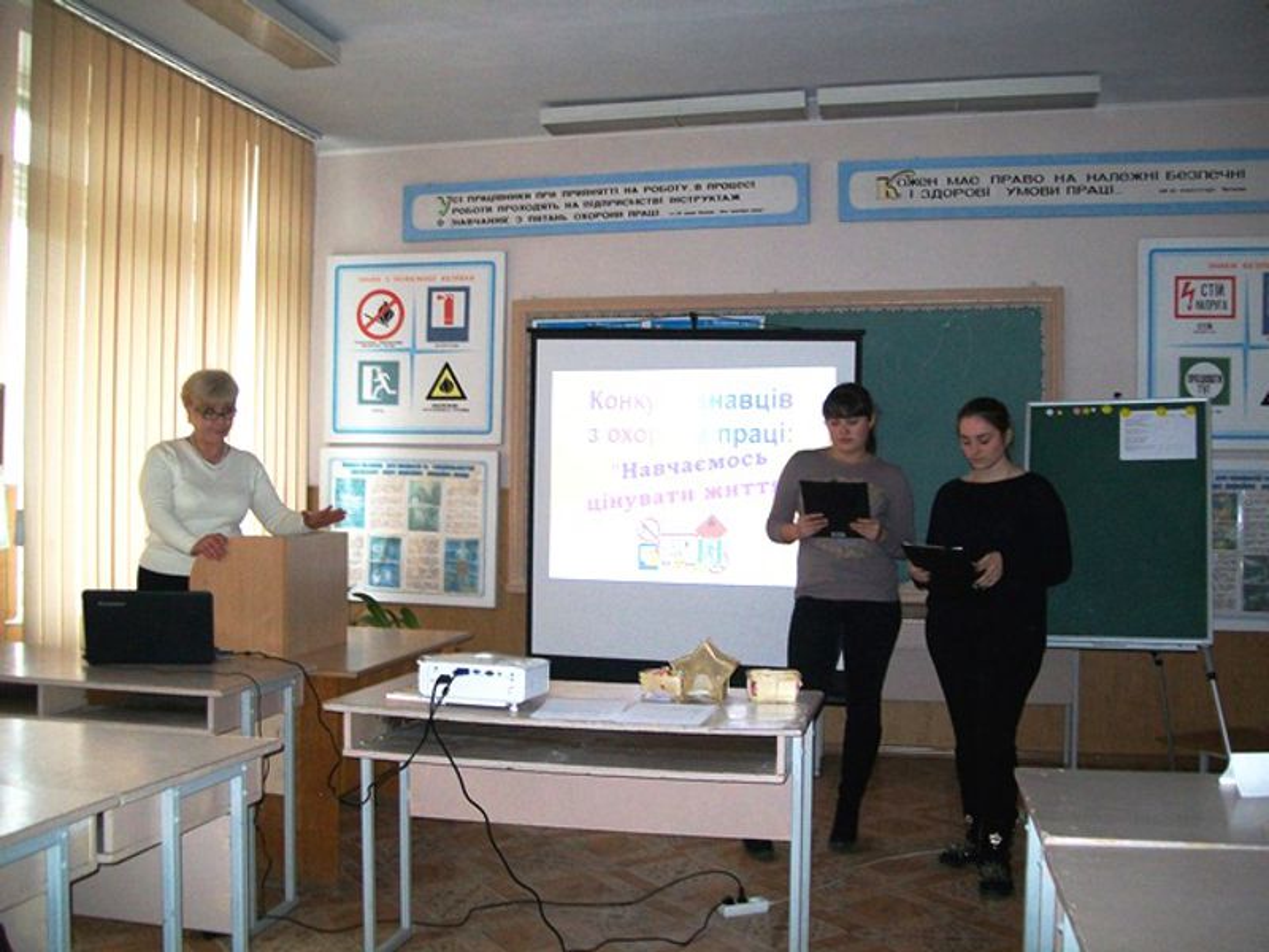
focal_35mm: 34
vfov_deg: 41.8
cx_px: 634
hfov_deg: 54.0
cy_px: 476
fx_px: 1246
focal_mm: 6.1
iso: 160
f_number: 2.7
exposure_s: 1/60
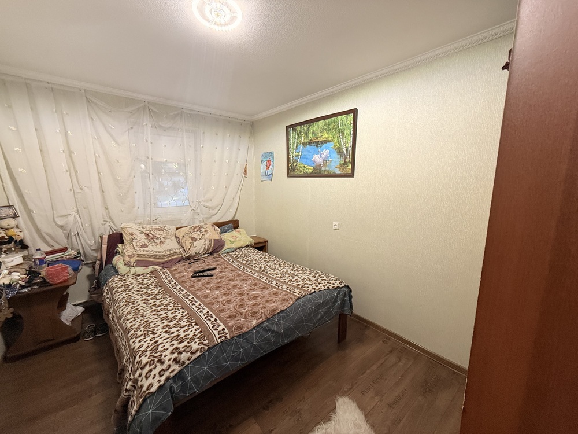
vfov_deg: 85.7
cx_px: 289
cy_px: 217
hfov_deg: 102.1
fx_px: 234
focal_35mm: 14
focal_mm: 2.22
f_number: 2.2
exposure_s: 1/99
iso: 320
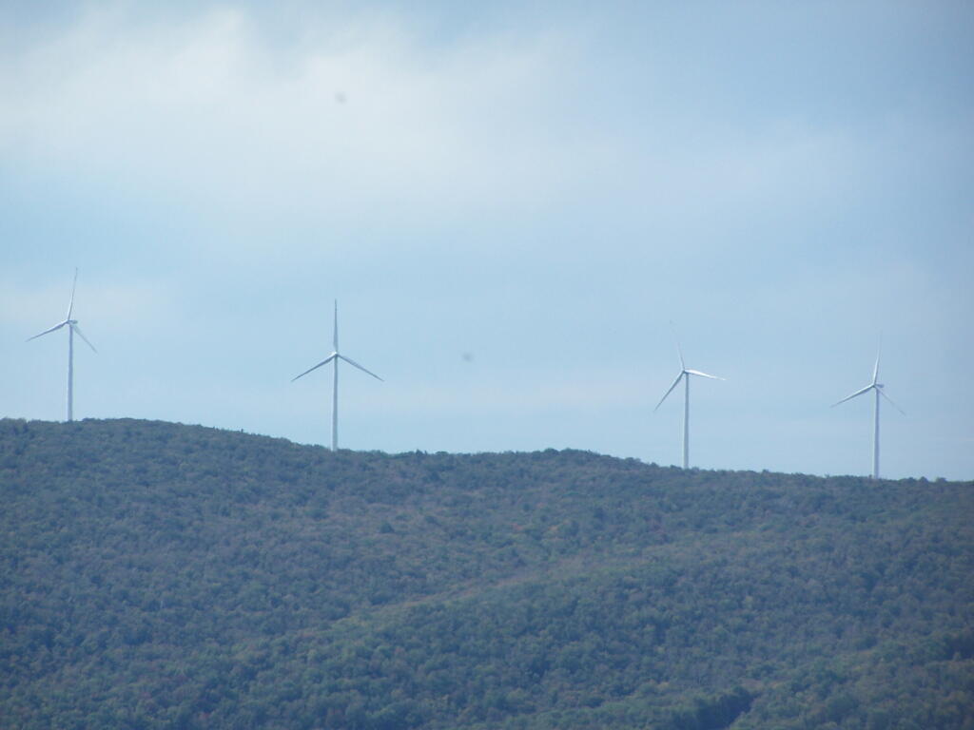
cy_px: 365
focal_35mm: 307
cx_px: 487
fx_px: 8638
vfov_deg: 4.8
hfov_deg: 6.5
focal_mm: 51
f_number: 3.6
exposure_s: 1/800
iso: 80
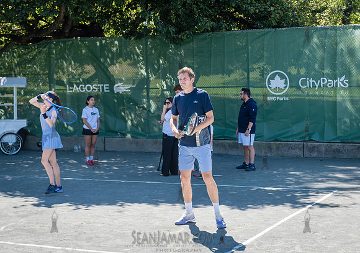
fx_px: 692
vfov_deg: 20.7
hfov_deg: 29.1
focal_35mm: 68
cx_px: 192
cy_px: 126
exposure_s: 1/500
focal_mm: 60
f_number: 3.5
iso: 200
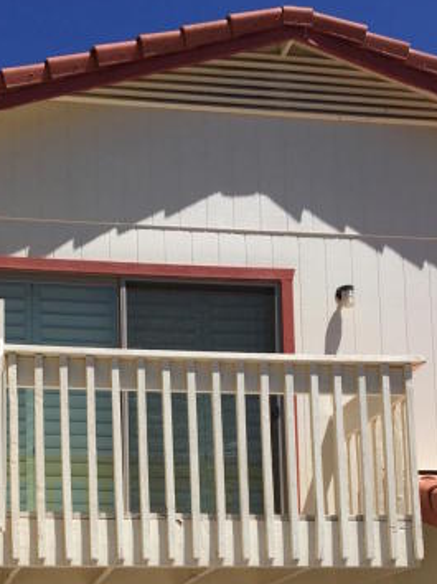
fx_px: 1062
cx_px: 112
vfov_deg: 28.8
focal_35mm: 63
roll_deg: +0.9
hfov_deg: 23.0
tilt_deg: +7.3
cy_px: 587
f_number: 2.2
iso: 25
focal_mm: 4.15
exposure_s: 1/2959
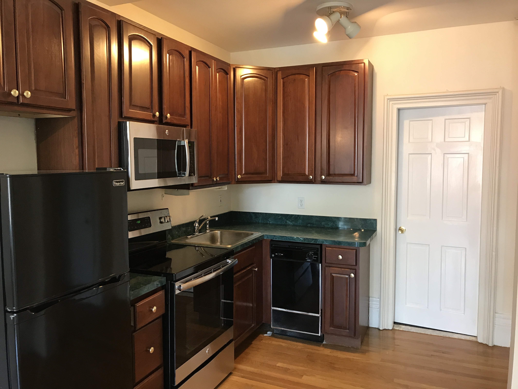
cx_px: 259
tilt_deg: -4.8
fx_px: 419
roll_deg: +0.9
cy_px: 194
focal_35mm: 28
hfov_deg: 63.4
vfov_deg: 49.7
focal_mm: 3.99
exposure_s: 1/15
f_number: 1.8
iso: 50
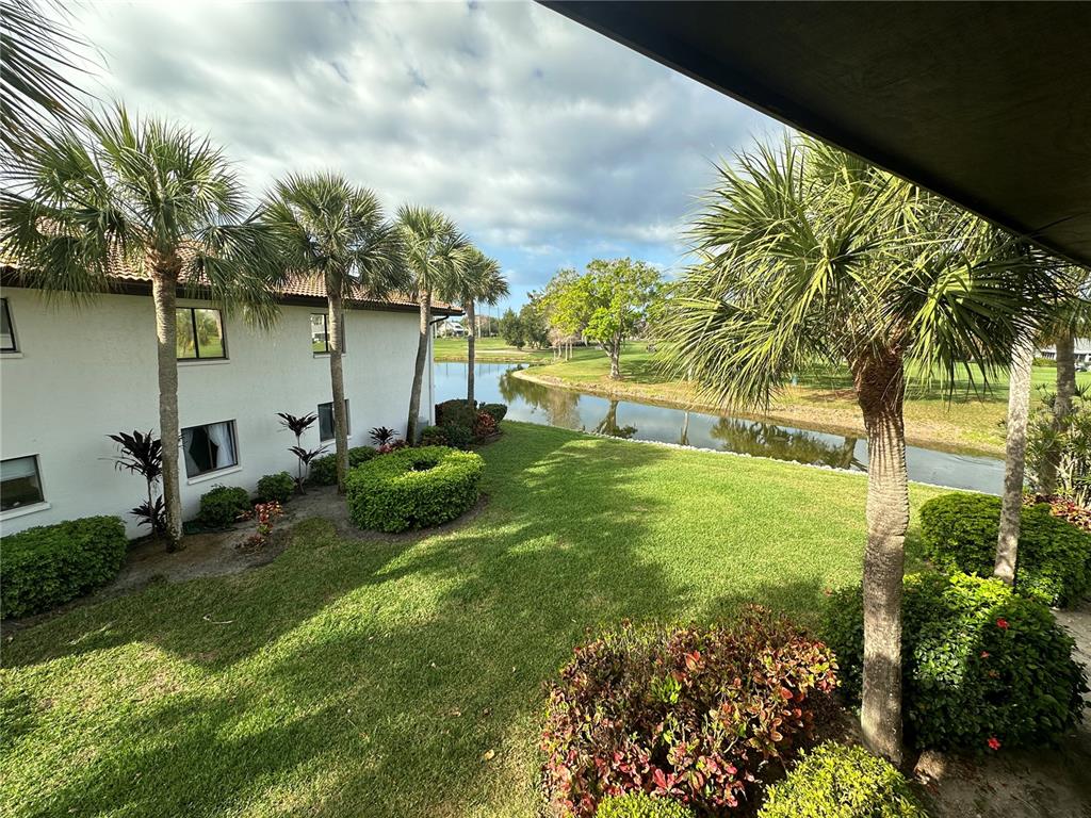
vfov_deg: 85.7
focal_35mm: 14
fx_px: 441
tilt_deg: -9.8
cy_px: 409
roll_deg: -1.7
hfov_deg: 102.1
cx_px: 546
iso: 40
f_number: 2.2
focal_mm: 2.22
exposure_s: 1/910
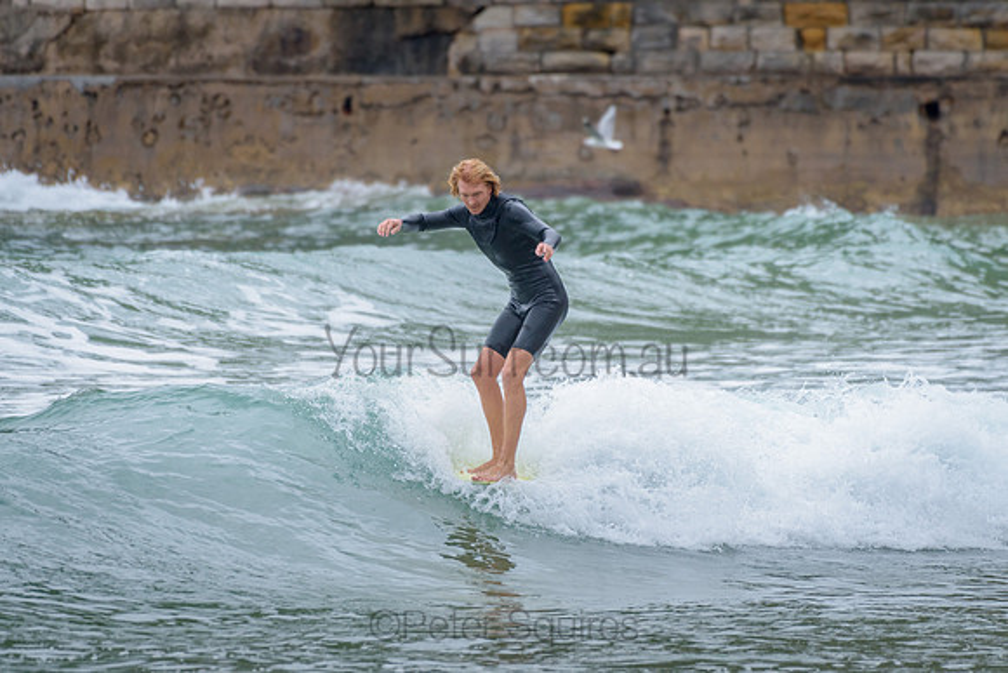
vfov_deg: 2.3
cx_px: 528
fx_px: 16487
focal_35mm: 589
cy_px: 273
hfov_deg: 3.5
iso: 500
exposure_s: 1/800
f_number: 5.6
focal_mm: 480
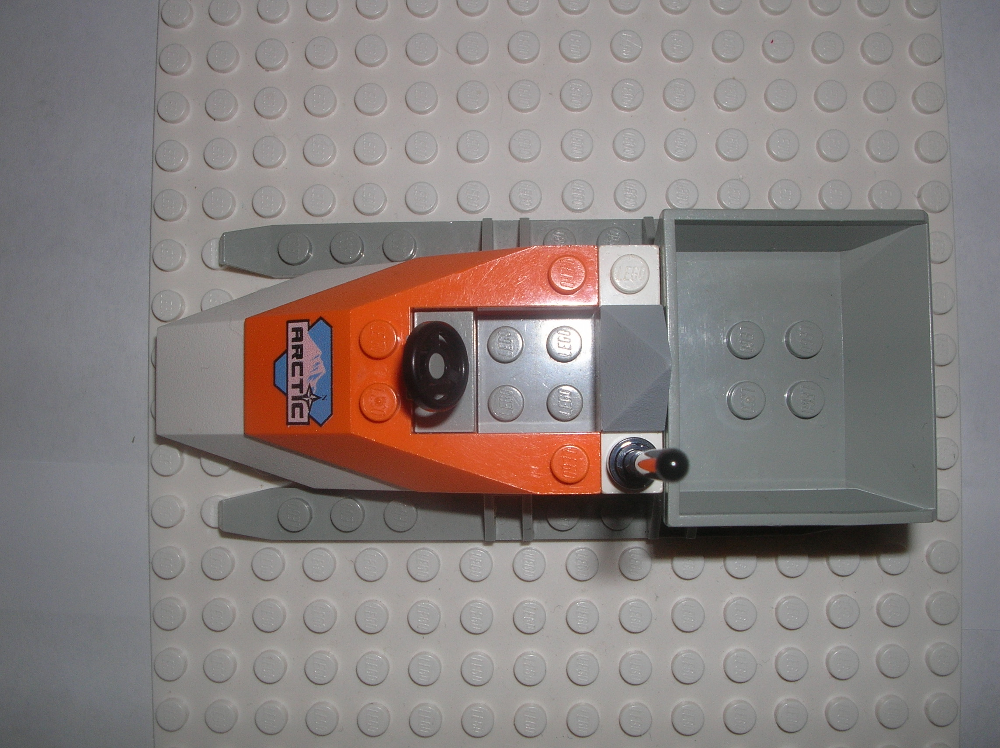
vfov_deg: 40.6
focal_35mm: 35
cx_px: 500
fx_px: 1010
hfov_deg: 52.7
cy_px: 374
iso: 50
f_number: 5.6
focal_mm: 5.8
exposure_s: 1/60.1
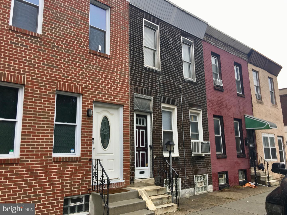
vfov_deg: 48.2
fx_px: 240
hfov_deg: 61.7
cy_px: 108
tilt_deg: +10.6
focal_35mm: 29
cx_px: 144
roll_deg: +0.5
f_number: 2.2
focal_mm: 4.15
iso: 25
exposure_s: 1/342
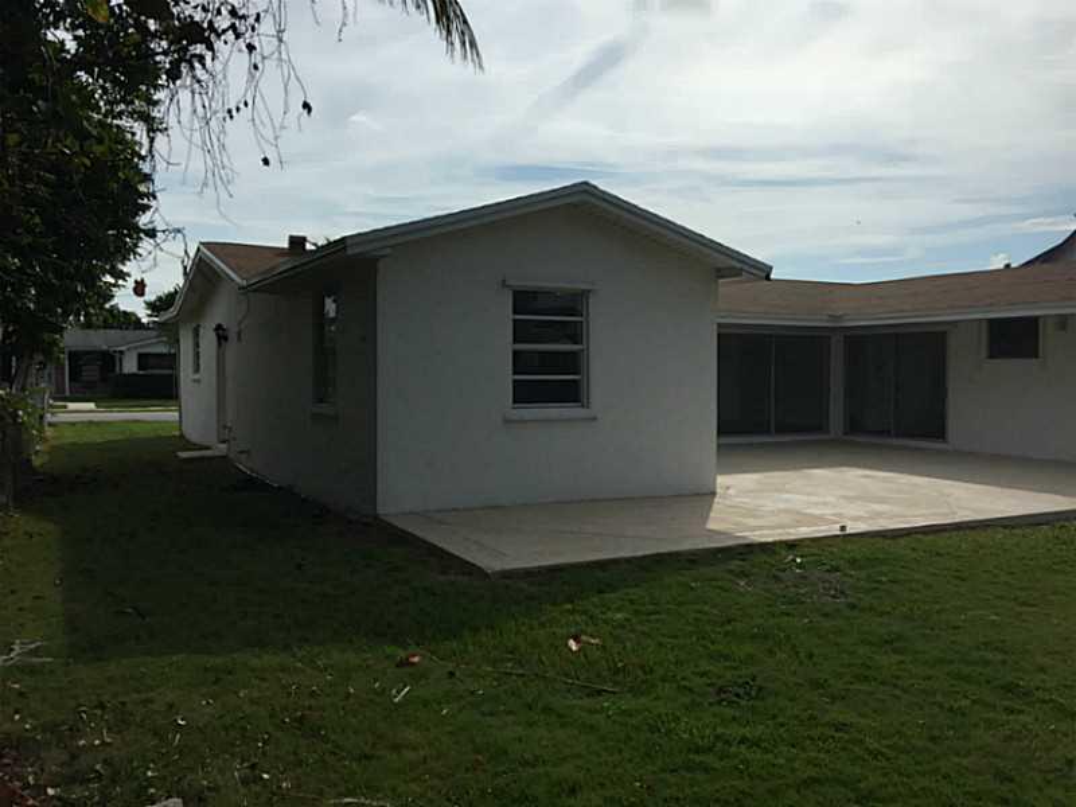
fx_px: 901
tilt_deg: -1.2
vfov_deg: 48.2
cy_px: 404
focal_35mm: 29
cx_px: 538
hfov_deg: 61.7
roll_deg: -1.2
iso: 32
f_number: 2.2
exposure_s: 1/6623
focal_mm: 4.15
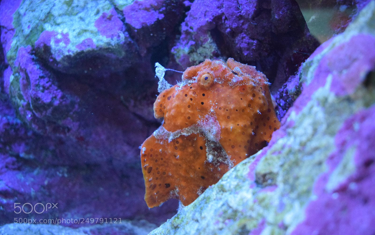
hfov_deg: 43.5
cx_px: 187
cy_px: 114
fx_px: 470
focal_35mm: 46
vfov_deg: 28.0
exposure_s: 1/25
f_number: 4.2
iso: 3200
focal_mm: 30
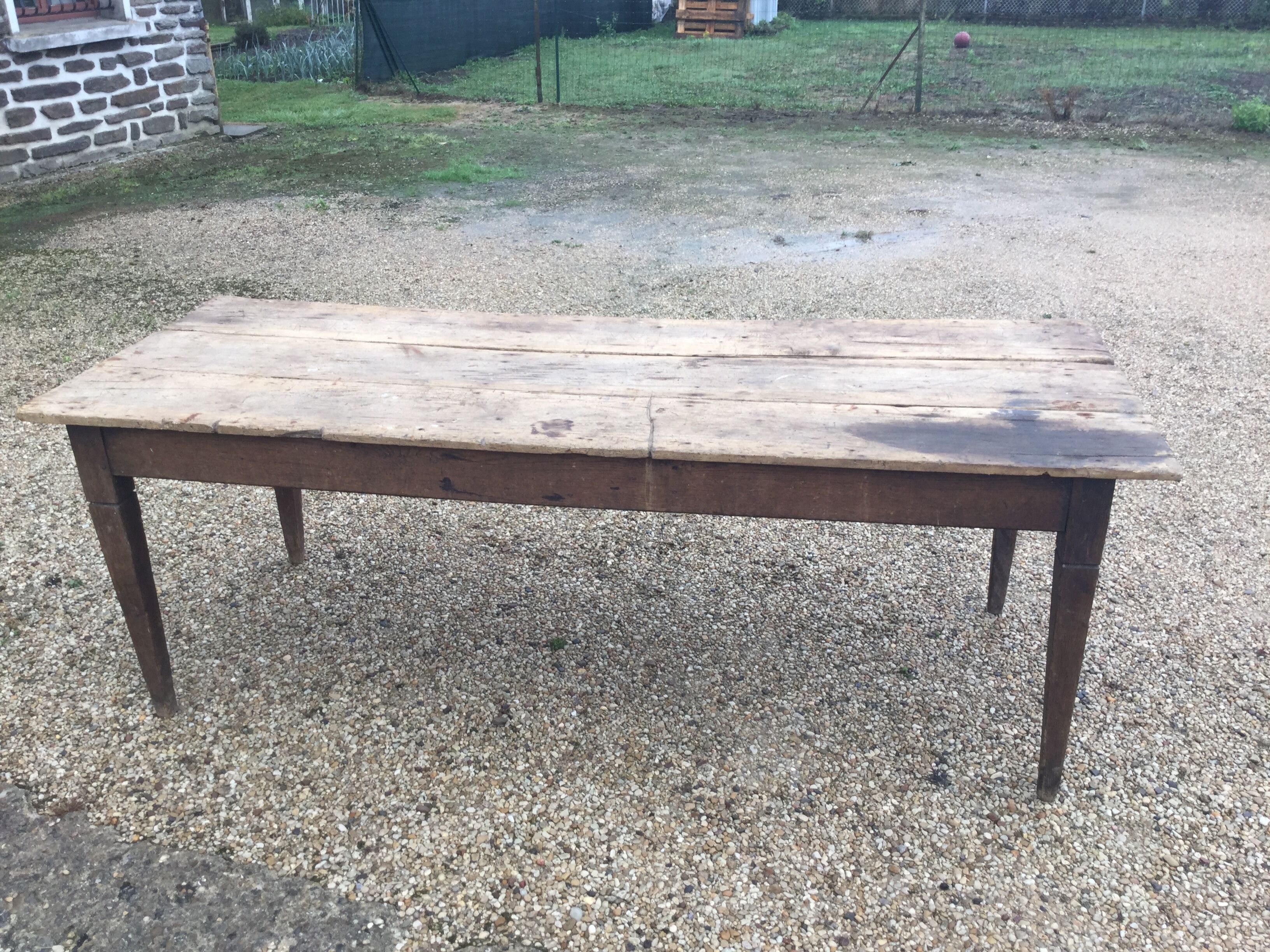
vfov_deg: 45.4
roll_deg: -1.4
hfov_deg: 58.4
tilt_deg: -28.7
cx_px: 635
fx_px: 1137
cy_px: 476
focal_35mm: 31
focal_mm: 3.3
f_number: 2.4
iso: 25
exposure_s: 1/124
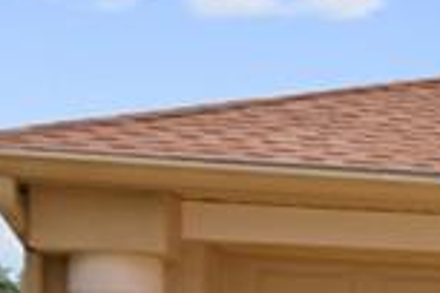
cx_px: 1355
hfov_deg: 10.2
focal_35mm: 142
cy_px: 526
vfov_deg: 9.2
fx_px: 1740
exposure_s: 1/500
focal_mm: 21.2
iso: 400
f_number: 8
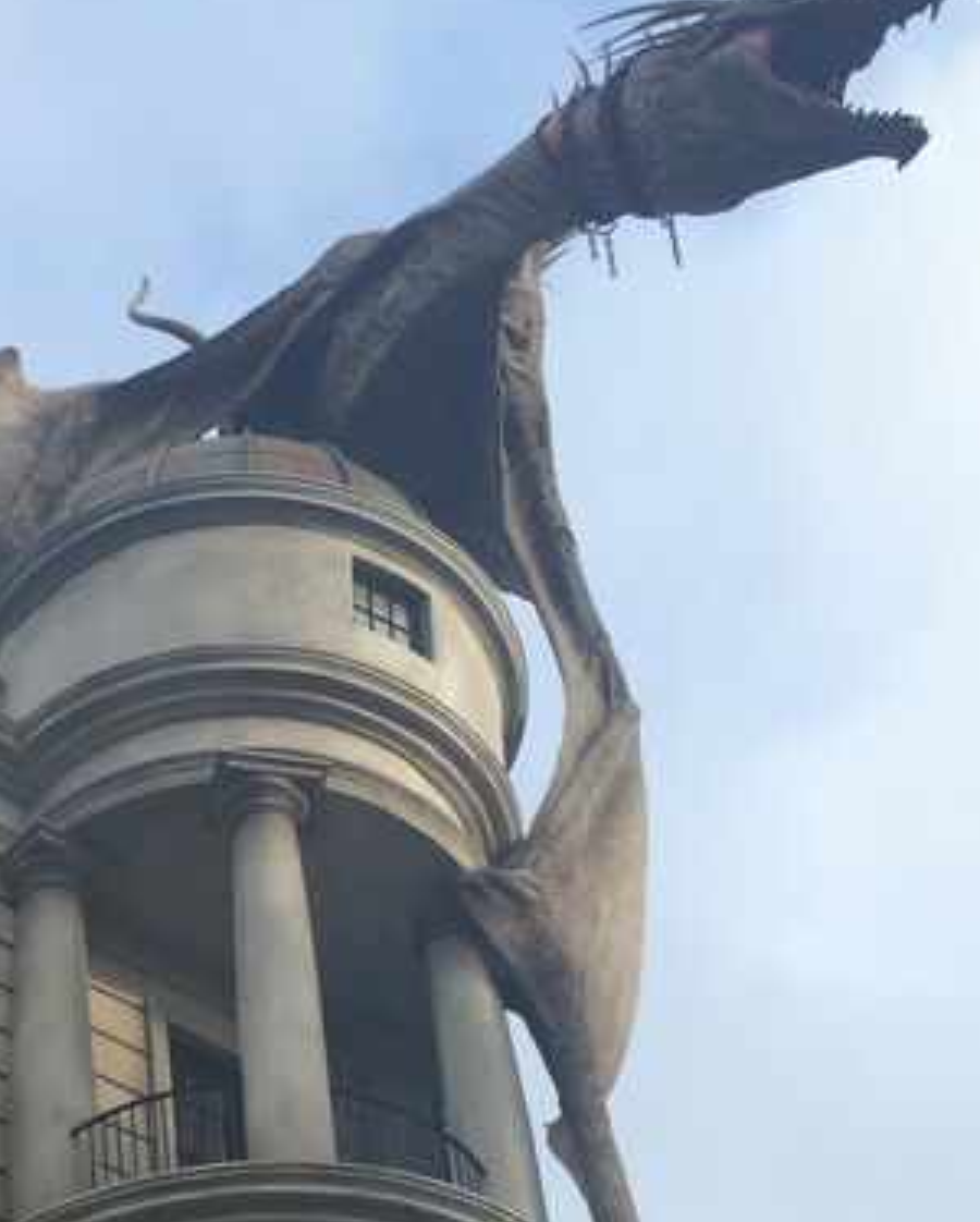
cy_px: 1264
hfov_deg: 24.1
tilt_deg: +34.5
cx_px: 155
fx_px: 2244
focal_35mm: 62
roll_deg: -0.1
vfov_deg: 28.3
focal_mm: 4.15
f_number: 2.2
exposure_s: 1/631
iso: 32
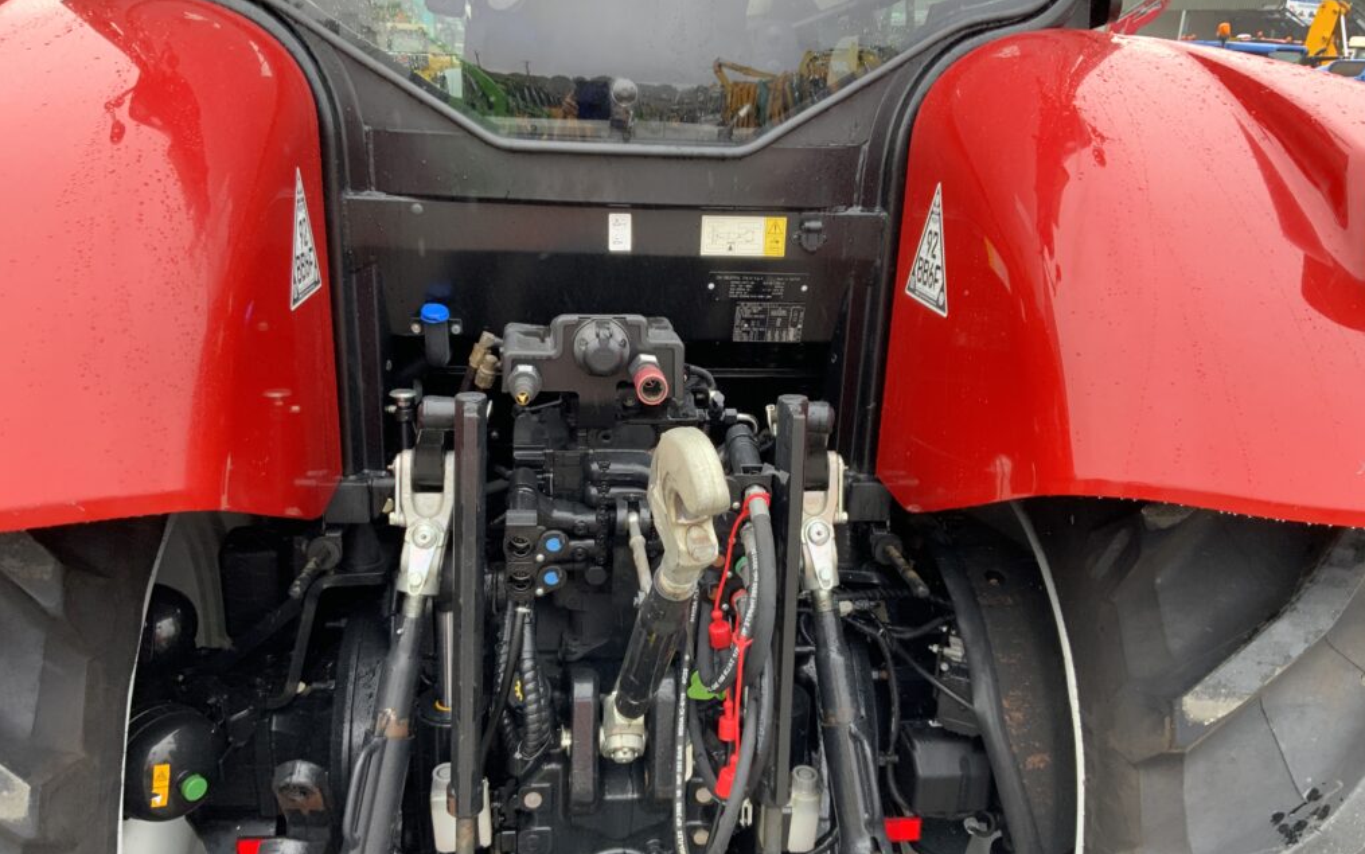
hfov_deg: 61.2
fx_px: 1154
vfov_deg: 40.6
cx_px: 687
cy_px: 449
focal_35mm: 31
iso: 64
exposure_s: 1/110
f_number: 1.8
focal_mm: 3
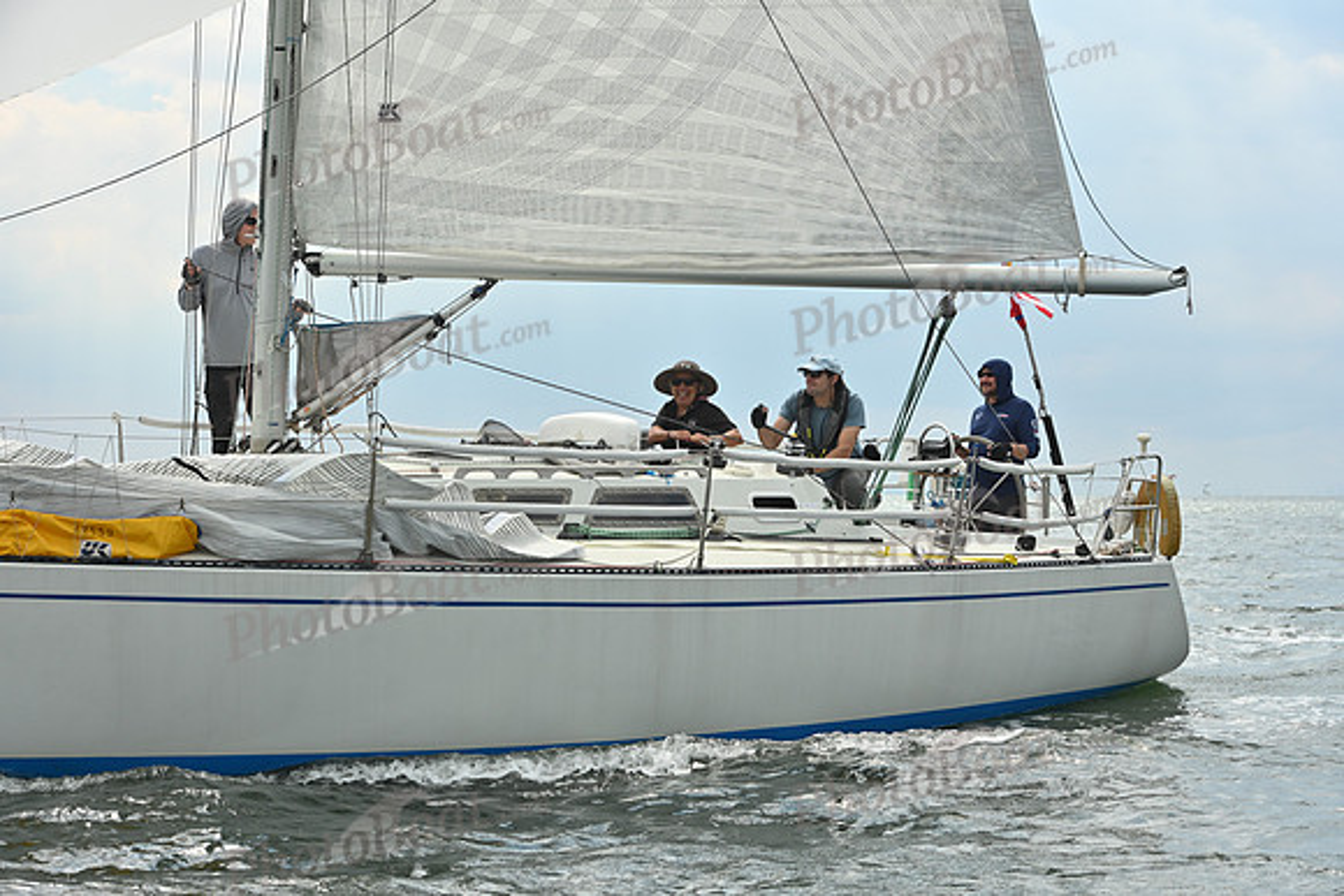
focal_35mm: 70
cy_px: 448
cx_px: 672
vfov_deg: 19.5
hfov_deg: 28.8
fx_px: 2614
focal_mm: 70
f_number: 7.1
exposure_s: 1/1600
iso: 320
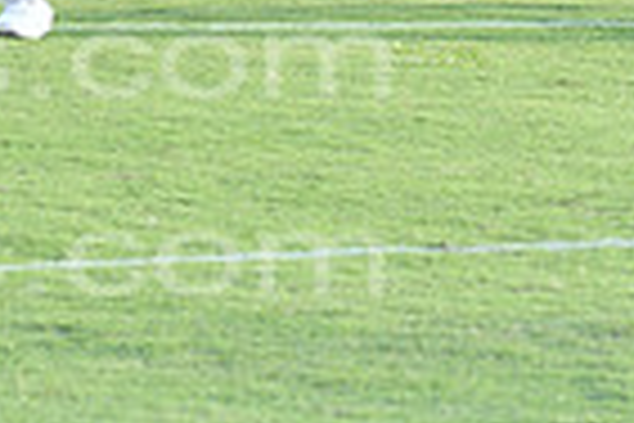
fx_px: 9351
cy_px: -425
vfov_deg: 2.6
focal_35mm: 531
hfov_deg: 3.8
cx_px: -630
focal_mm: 86
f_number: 5.6
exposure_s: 1/500
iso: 450
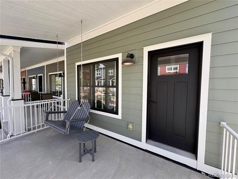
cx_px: 119
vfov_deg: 85.7
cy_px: 90
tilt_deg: -2.3
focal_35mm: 14
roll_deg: -0.4
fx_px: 96
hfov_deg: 102.1
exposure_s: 1/351
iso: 40
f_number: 2.2
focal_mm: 2.22
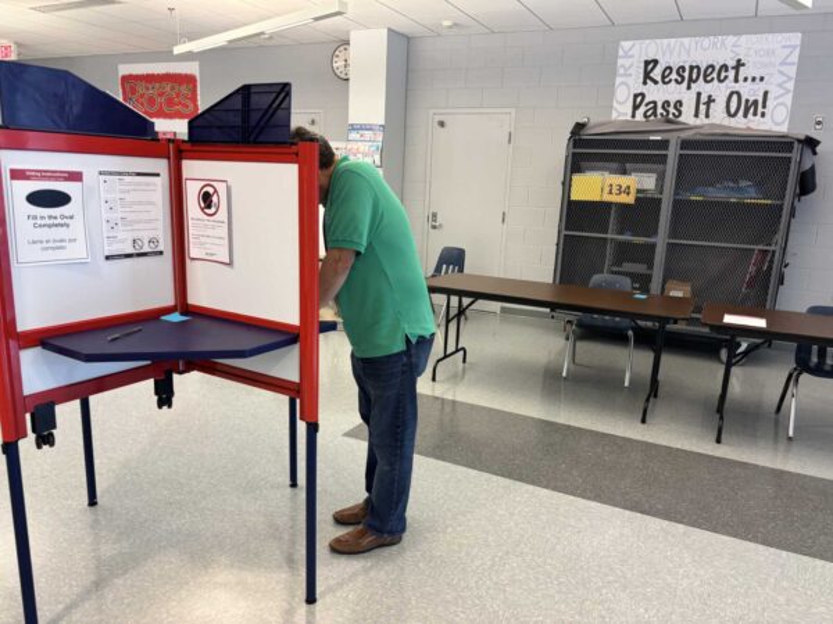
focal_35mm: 26
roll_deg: -3.2
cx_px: 416
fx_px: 626
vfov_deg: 53.1
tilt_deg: -12.9
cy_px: 312
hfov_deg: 67.3
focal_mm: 5.96
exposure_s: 1/60
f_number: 1.6
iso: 160
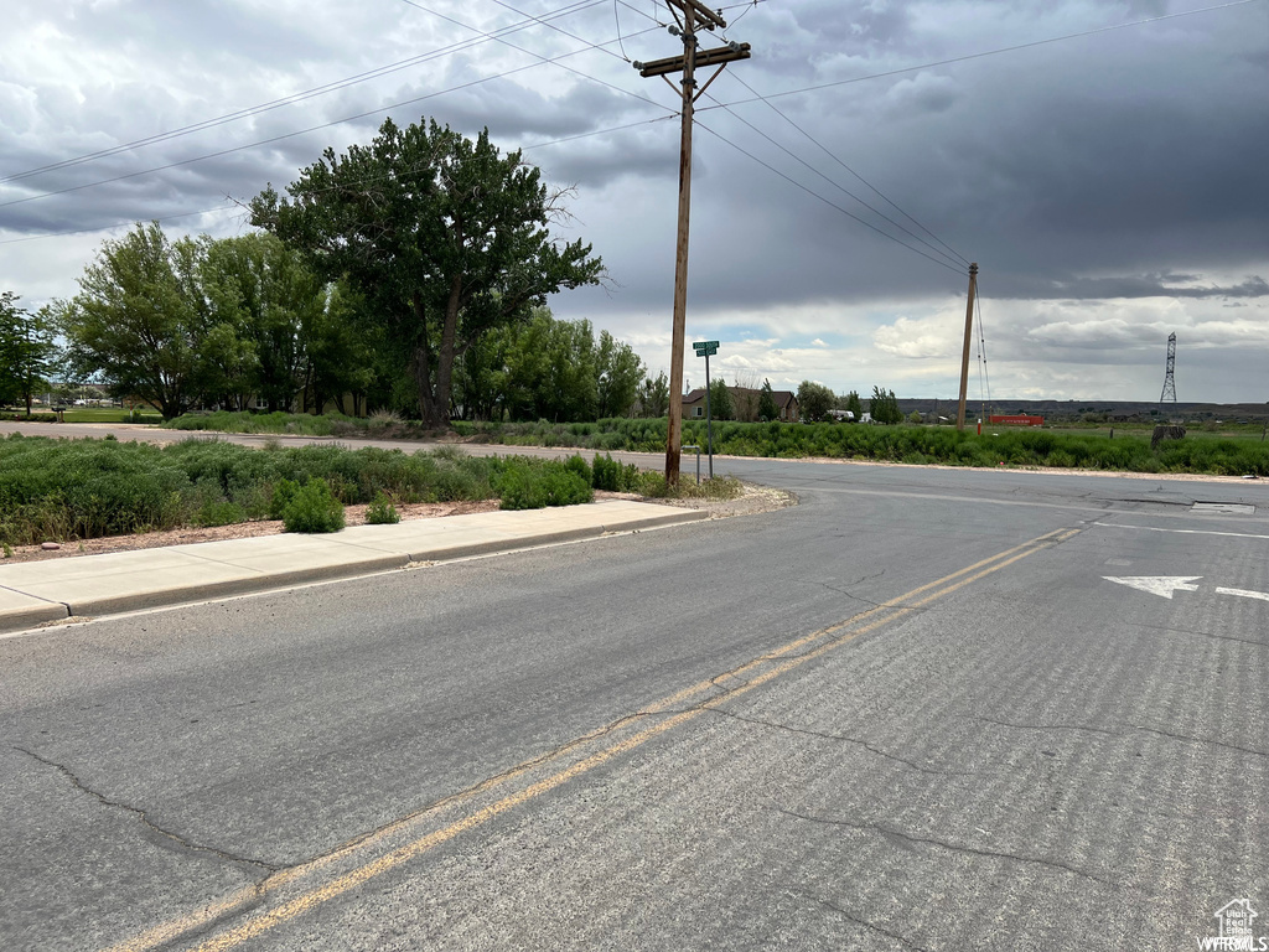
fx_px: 953
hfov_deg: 67.3
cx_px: 634
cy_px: 476
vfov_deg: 53.1
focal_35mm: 26
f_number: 1.5
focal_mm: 5.7
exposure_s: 1/5319
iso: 50
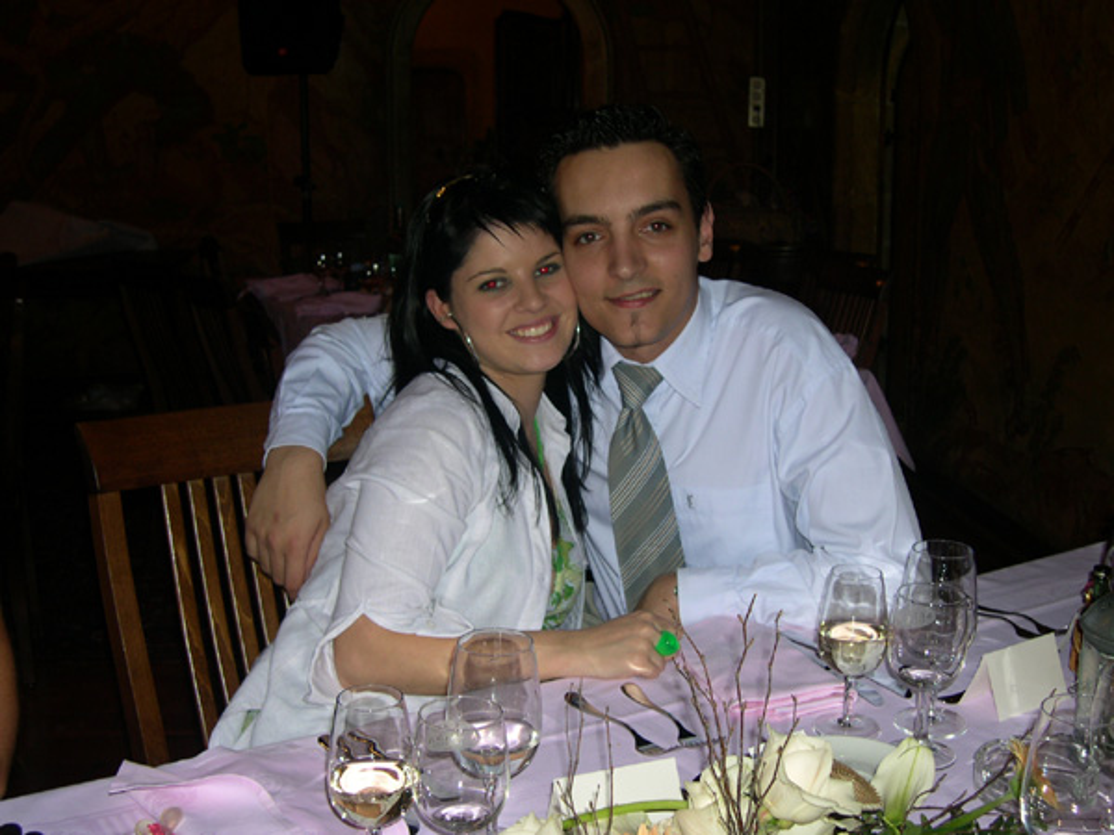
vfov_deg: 34.3
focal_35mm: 42
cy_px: 418
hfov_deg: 44.8
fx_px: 1352
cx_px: 557
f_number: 2.9
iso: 100
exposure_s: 1/60
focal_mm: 9
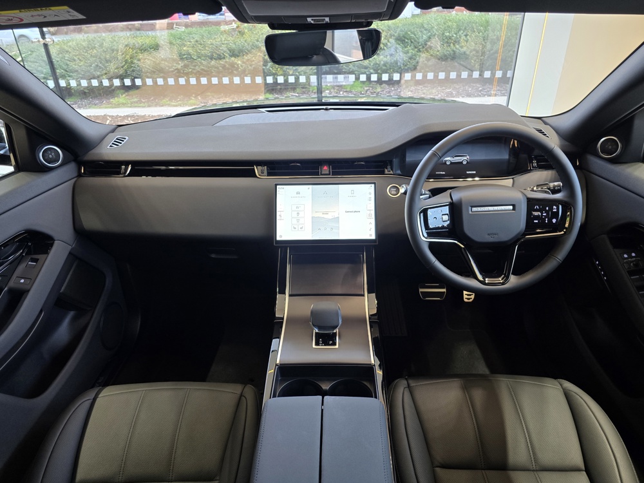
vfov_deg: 58.9
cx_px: 322
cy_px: 242
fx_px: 428
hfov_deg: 73.9
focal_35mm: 23
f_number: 1.7
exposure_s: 1/64.9
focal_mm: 6.3
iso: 250
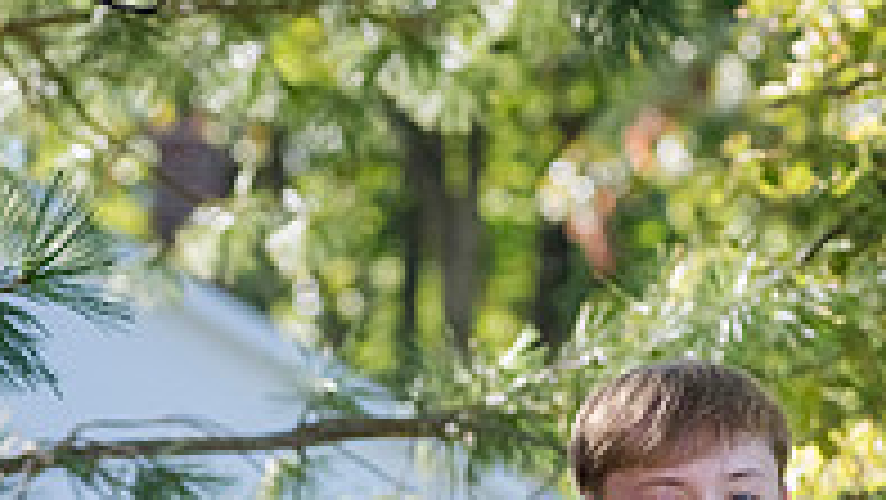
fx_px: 5899
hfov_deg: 8.6
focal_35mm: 251
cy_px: 851
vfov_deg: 4.8
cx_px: 643
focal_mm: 105
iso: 800
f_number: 4.5
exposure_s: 1/800
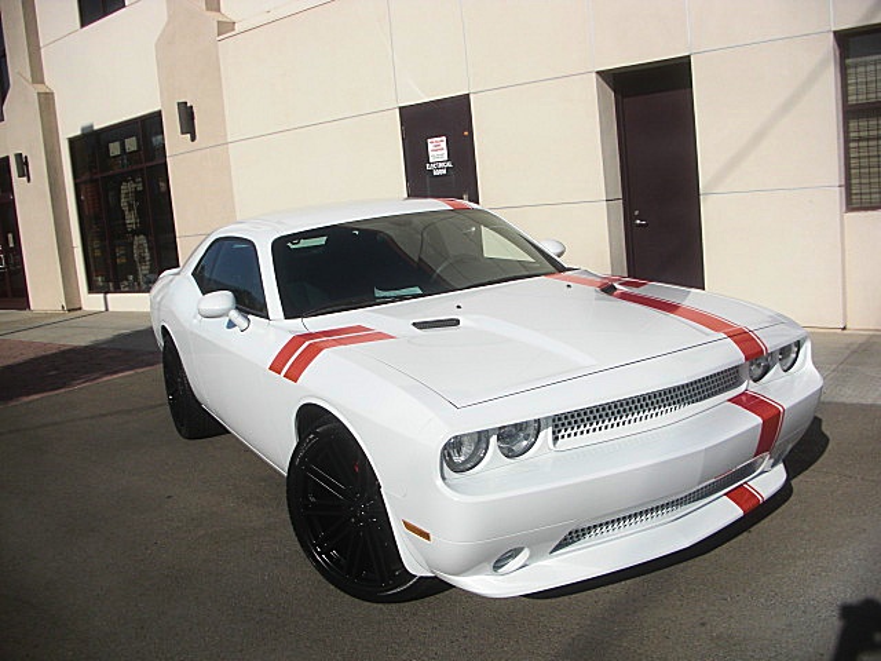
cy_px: 330
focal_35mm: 36
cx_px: 440
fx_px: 916
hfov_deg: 51.4
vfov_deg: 39.7
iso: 50
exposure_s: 1/250
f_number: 7.9
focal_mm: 6.3
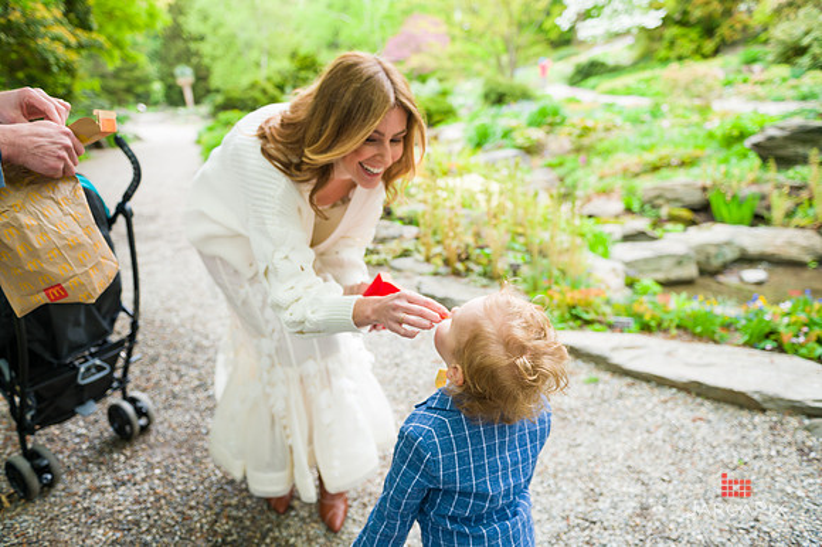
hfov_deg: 69.4
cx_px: 411
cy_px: 274
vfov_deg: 49.5
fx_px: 593
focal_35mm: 26
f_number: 3.5
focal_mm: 26
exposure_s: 1/200
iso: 200
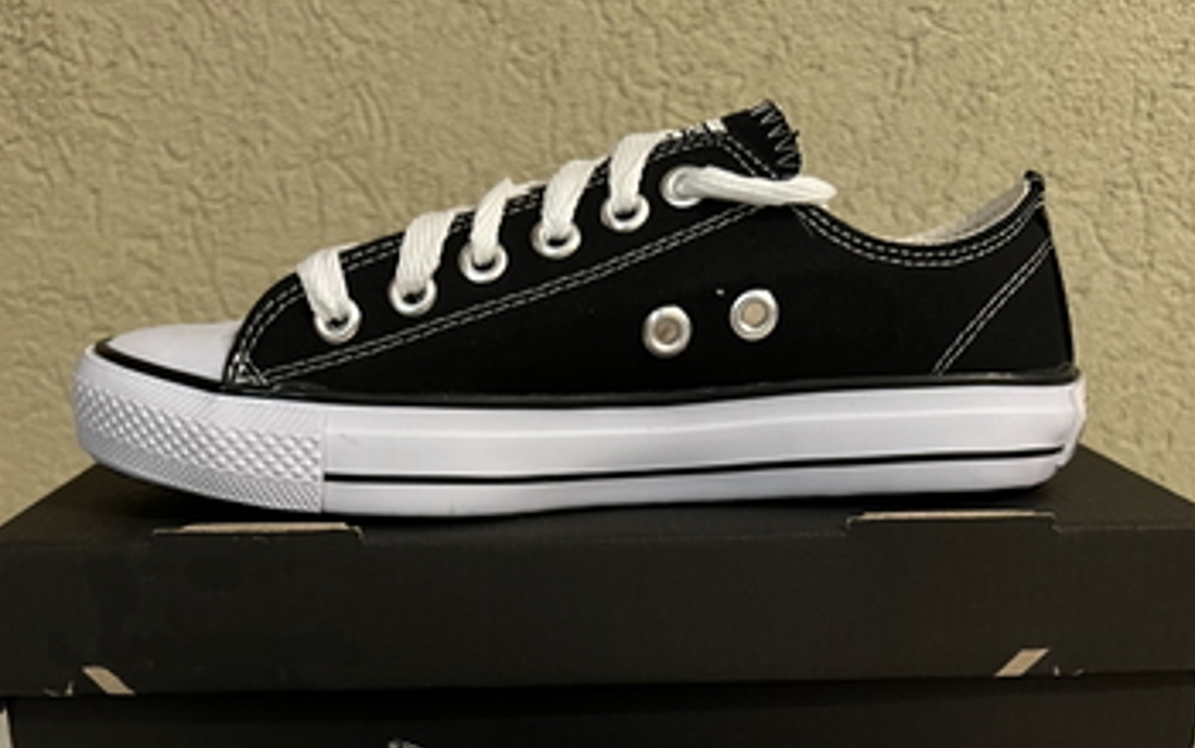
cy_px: 702
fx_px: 1368
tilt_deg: -19.5
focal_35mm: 42
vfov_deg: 29.1
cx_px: 570
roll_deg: -0.3
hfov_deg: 47.2
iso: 500
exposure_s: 1/60
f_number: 1.5
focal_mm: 5.7
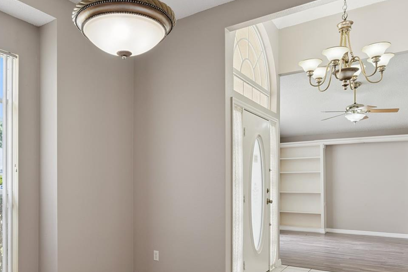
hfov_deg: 60.9
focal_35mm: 30
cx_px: 146
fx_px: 340
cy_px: 184
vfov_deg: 42.9
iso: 200
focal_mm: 18
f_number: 9
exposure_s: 1/15
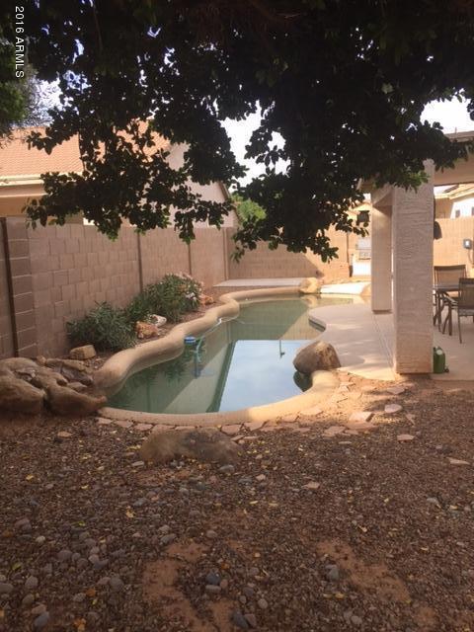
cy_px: 316
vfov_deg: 61.7
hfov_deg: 48.2
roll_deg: +2.3
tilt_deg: -7.9
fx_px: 529
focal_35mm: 29
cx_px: 237
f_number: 2.2
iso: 32
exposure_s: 1/557
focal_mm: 4.15
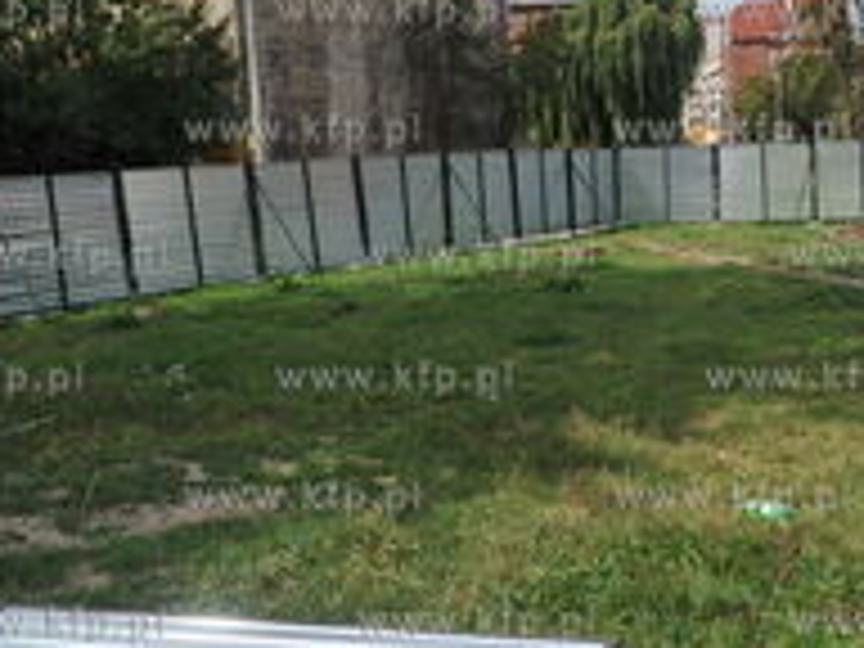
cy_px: 315
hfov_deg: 38.8
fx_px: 1198
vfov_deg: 30.3
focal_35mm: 48
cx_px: 634
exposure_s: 1/2500
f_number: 5.6
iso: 400
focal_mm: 24
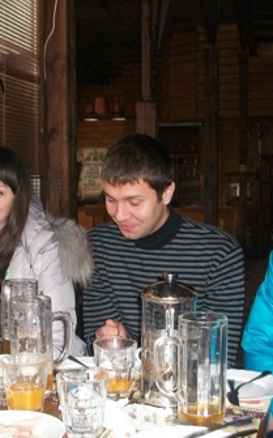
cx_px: 107
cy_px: 208
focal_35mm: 56
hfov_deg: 23.1
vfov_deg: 36.3
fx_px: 667
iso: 120
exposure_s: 1/60
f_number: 2.8
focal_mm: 5.7
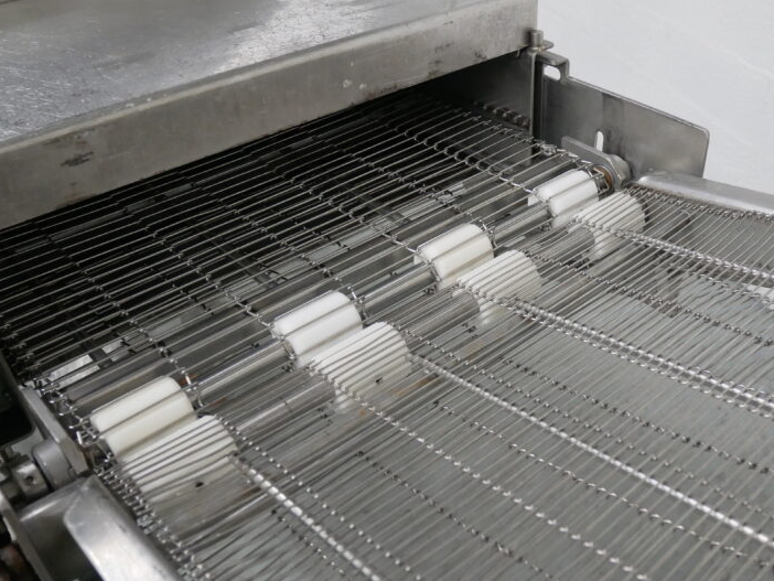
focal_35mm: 35
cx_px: 497
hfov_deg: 51.9
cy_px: 313
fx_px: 783
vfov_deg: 40.7
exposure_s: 1/60
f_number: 3.5
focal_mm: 12
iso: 1000
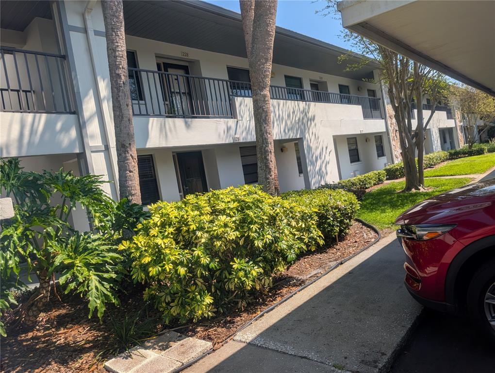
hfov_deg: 71.5
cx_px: 248
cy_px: 186
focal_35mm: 24
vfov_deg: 56.9
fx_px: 344
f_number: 1.68
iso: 24
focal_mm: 6.9
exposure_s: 1/980
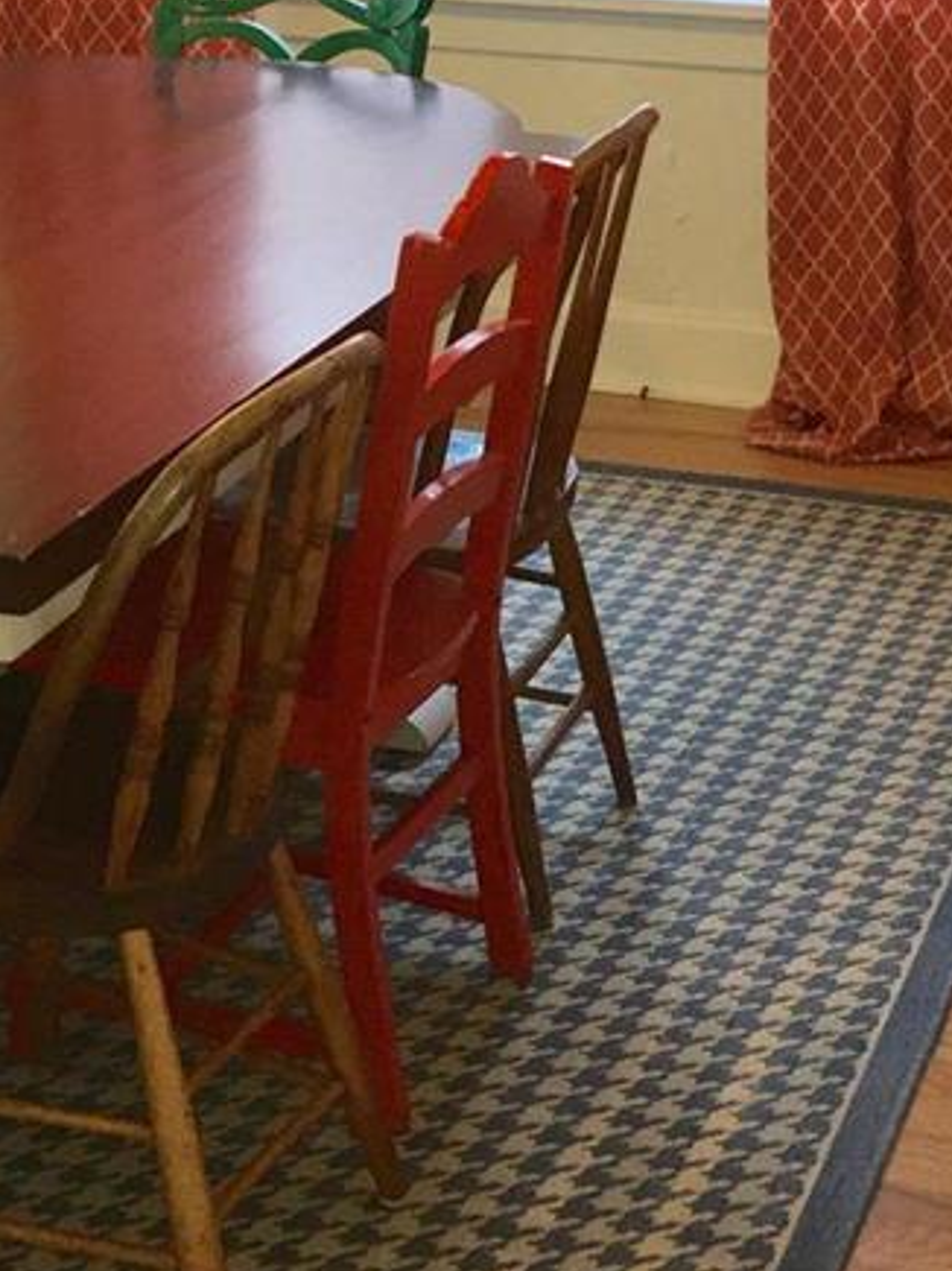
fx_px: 2935
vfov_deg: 24.2
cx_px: 421
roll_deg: +0.2
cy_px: 330
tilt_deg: -16.3
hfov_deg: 18.4
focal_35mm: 80
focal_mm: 4.15
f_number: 2.2
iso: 64
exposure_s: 1/30
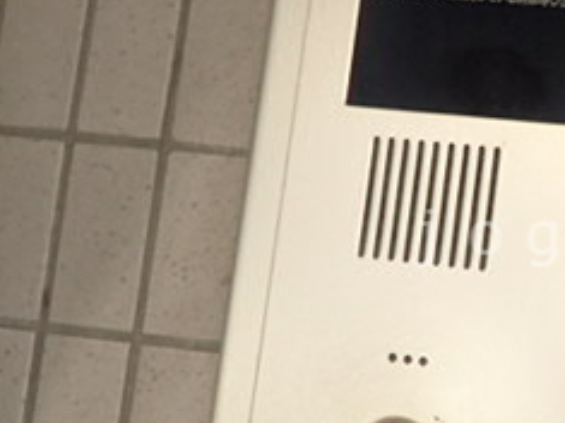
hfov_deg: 26.8
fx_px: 1109
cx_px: 579
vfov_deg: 21.6
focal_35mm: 68
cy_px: 238
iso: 200
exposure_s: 1/30
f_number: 2
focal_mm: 4.5
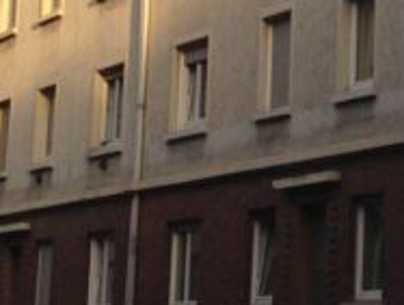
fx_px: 2350
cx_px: 745
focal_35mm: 201
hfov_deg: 9.3
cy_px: -302
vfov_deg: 7.2
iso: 50
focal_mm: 4.12
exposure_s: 1/235
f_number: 2.4
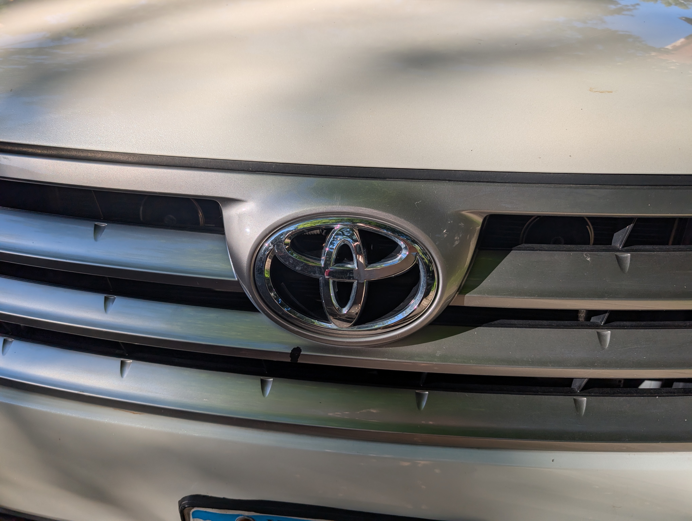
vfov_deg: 56.9
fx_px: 480
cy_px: 260
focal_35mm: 24
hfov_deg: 71.5
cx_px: 346
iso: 20
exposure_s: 1/5464
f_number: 1.68
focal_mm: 6.9
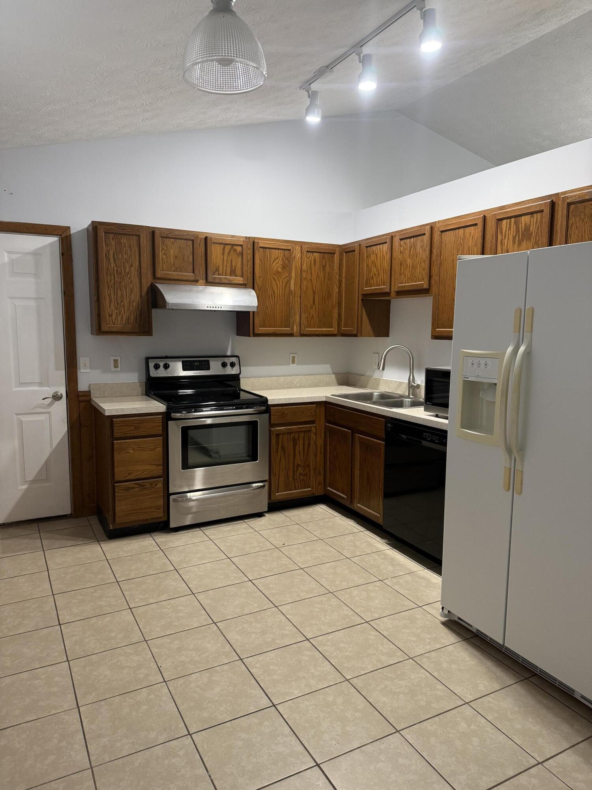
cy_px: 395
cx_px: 296
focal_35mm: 24
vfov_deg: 71.6
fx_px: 547
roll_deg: -2.3
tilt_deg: -6.9
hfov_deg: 56.8
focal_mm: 6.76
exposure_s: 1/60
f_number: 1.78
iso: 250
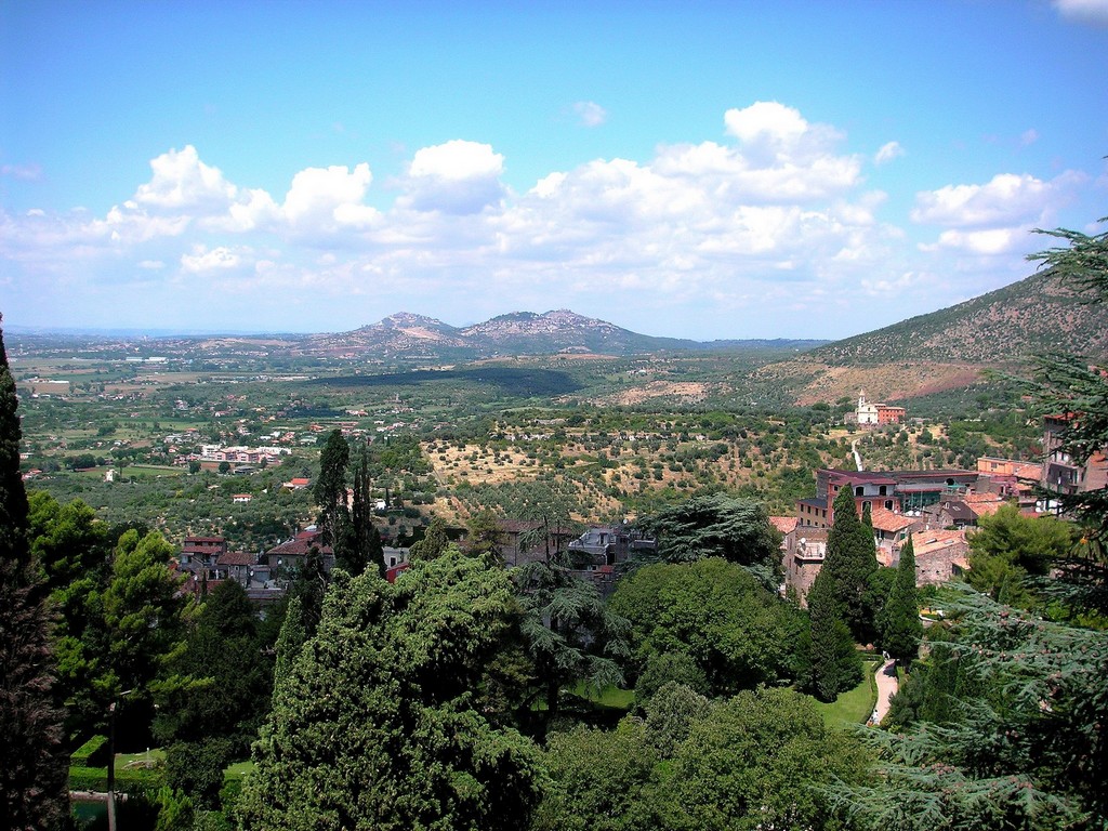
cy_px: 416
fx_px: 1216
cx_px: 554
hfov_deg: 49.0
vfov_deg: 37.7
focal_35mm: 38
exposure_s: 1/750
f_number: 3.3
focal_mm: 6.3
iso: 50
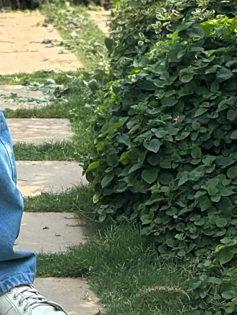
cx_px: -87
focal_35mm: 257
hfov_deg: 5.7
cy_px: -458
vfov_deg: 7.2
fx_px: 2345
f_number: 1.78
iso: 80
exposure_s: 1/1815
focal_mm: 6.86
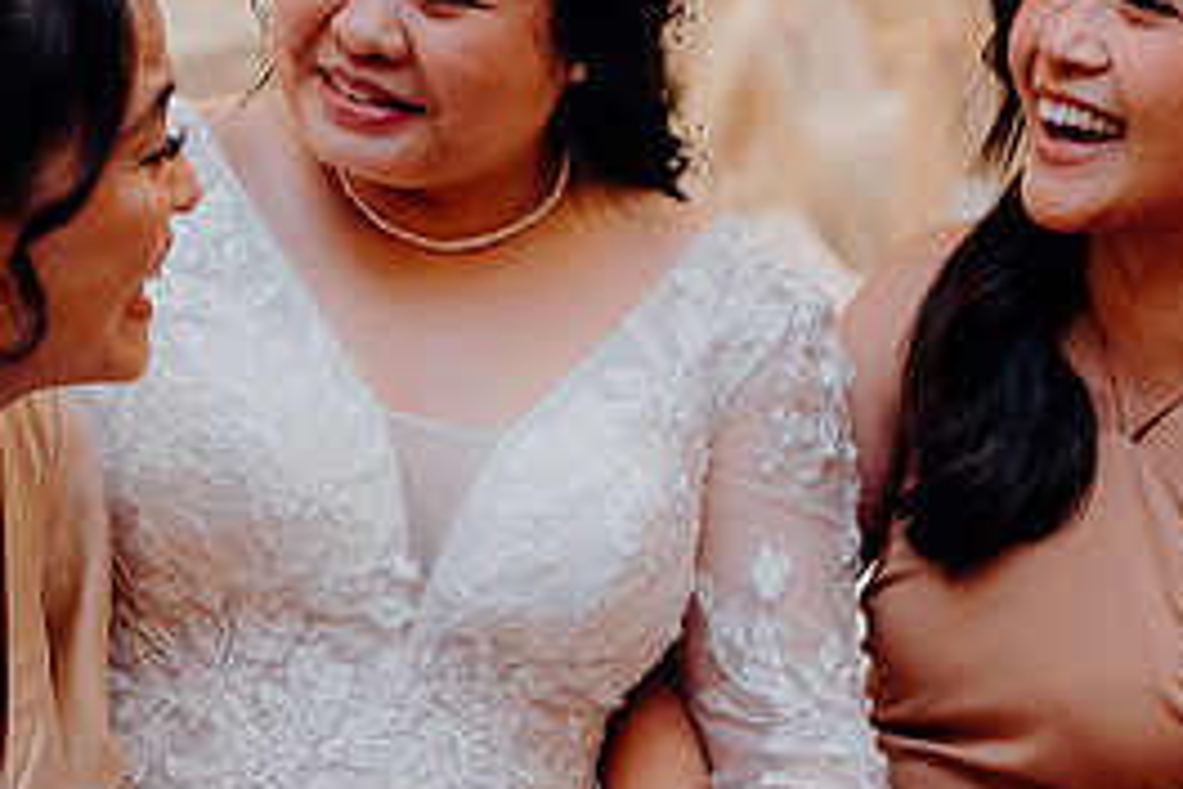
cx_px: 435
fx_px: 4469
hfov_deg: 15.1
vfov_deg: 10.1
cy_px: 383
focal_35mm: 136
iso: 3200
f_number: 3.5
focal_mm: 62
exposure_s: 1/160
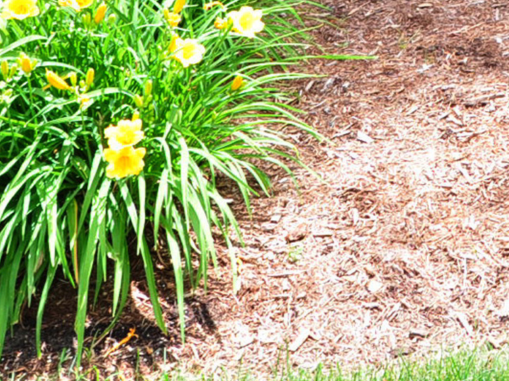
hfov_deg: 18.1
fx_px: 1454
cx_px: 720
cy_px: -294
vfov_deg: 13.5
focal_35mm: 99
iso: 200
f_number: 7.1
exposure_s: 1/100
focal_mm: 17
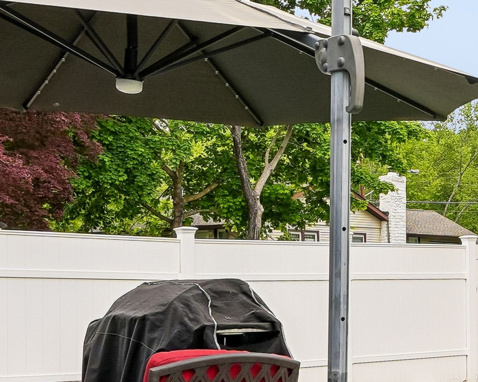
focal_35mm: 73
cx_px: 605
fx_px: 1033
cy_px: 205
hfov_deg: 23.4
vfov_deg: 21.0
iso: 100
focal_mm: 14
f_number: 8
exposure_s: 1/125
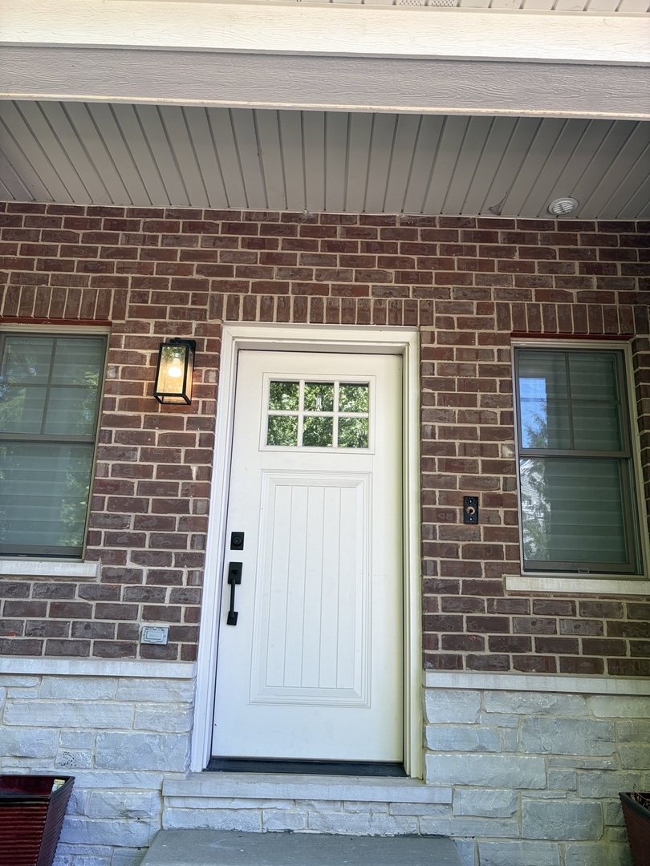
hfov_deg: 53.1
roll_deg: -2.1
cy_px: 433
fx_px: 651
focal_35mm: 26
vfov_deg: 67.3
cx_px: 325
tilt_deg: +14.8
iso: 40
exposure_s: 1/150
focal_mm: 5.96
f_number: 1.6
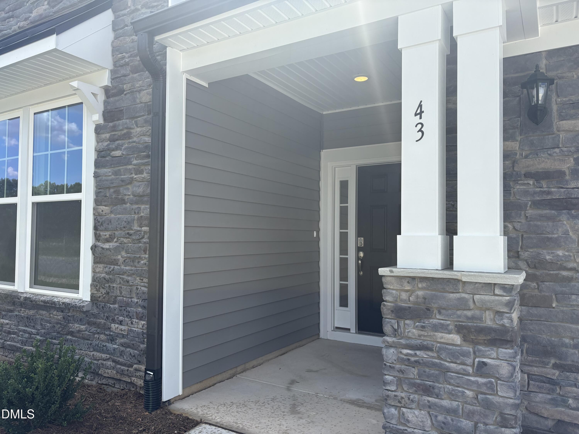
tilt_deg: +2.7
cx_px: 290
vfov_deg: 53.1
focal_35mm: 26
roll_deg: -1.0
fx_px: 435
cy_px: 217
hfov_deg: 67.3
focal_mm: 5.96
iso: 50
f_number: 1.6
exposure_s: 1/1799
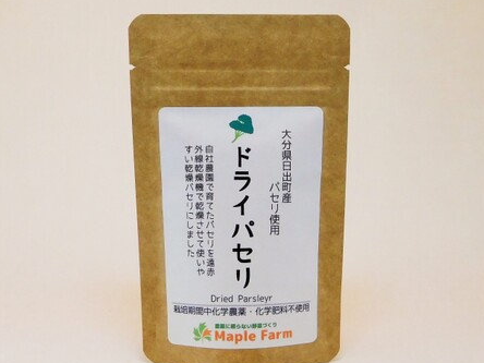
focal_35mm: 27
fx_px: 378
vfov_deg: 51.3
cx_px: 241
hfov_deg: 65.3
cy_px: 190
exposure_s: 1/50
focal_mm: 4.5
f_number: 3.4
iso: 125
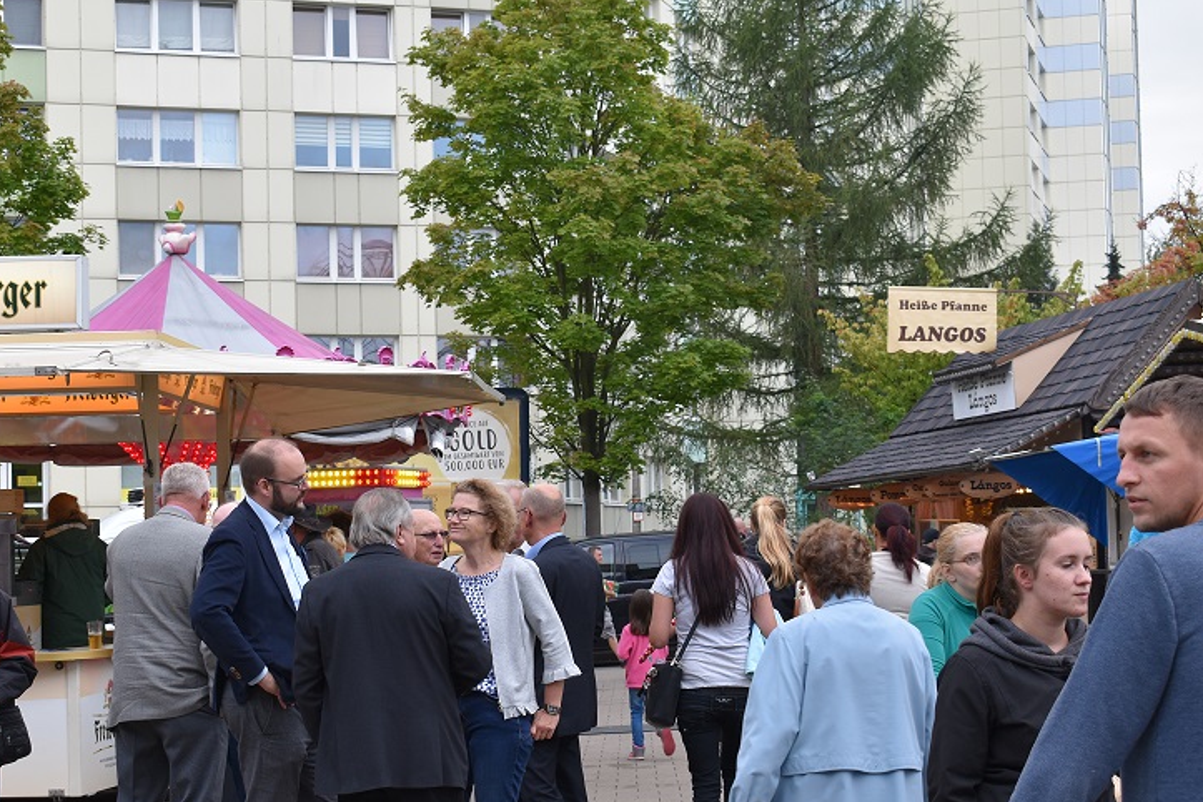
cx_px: 516
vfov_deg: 19.2
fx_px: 2372
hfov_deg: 28.4
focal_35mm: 71
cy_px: 439
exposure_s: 1/160
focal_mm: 38
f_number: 6.3
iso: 400
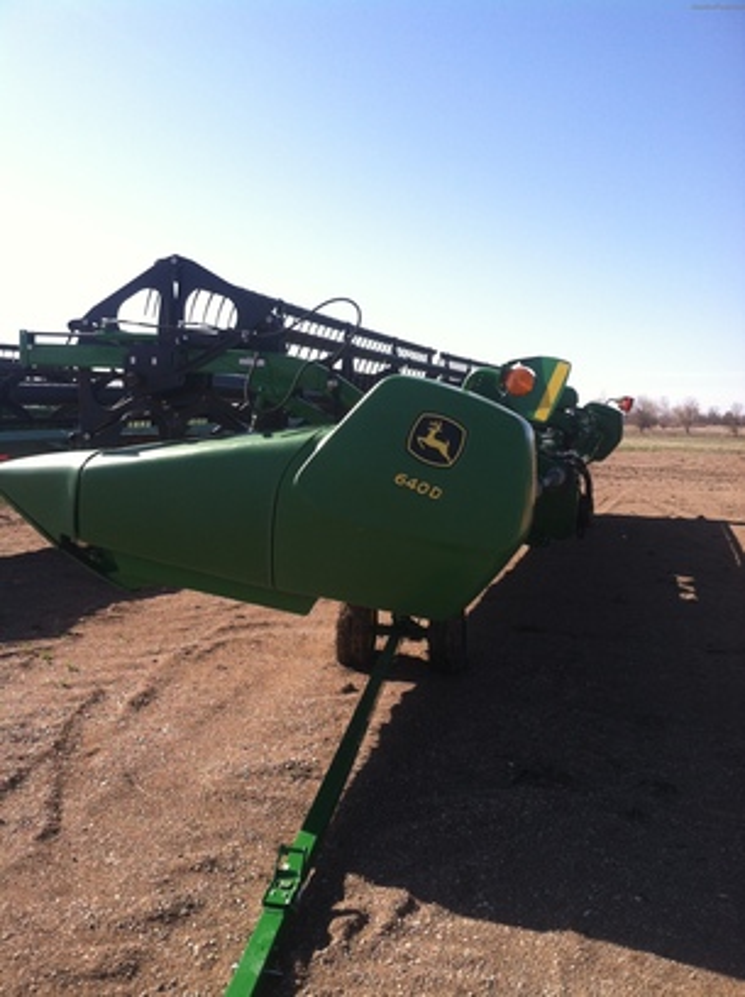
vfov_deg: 52.7
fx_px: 1006
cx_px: 372
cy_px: 498
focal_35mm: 35
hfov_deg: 40.6
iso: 80
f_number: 2.8
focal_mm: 3.85
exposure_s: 1/833
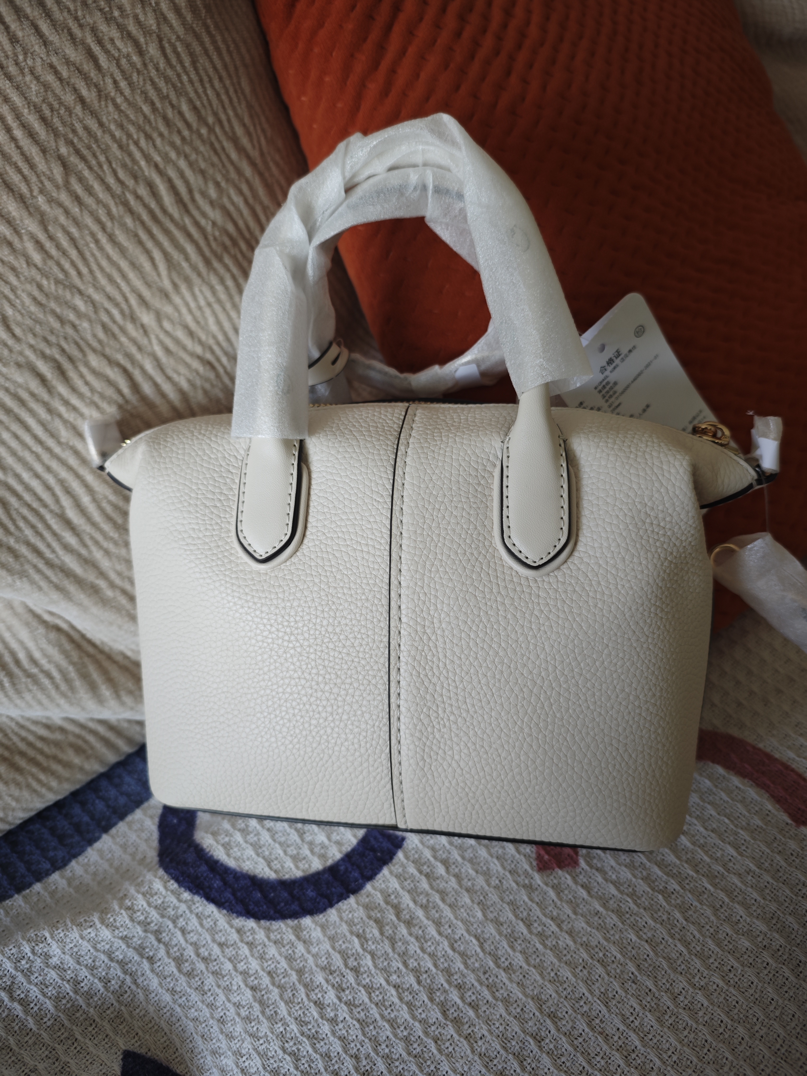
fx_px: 715
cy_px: 538
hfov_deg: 58.9
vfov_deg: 73.9
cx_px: 404
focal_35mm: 23
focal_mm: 6.55
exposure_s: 1/100
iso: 320
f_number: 1.6
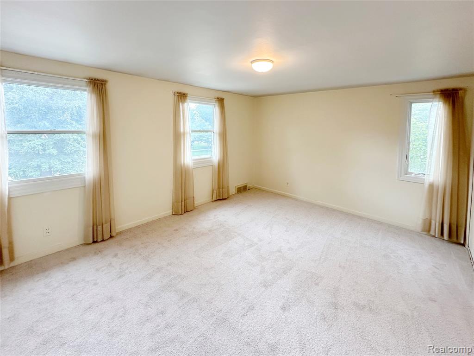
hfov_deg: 102.1
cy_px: 178
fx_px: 192
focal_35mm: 14
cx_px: 237
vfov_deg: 85.7
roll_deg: -0.9
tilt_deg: -8.6
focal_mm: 2.22
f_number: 2.2
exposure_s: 1/60
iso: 160
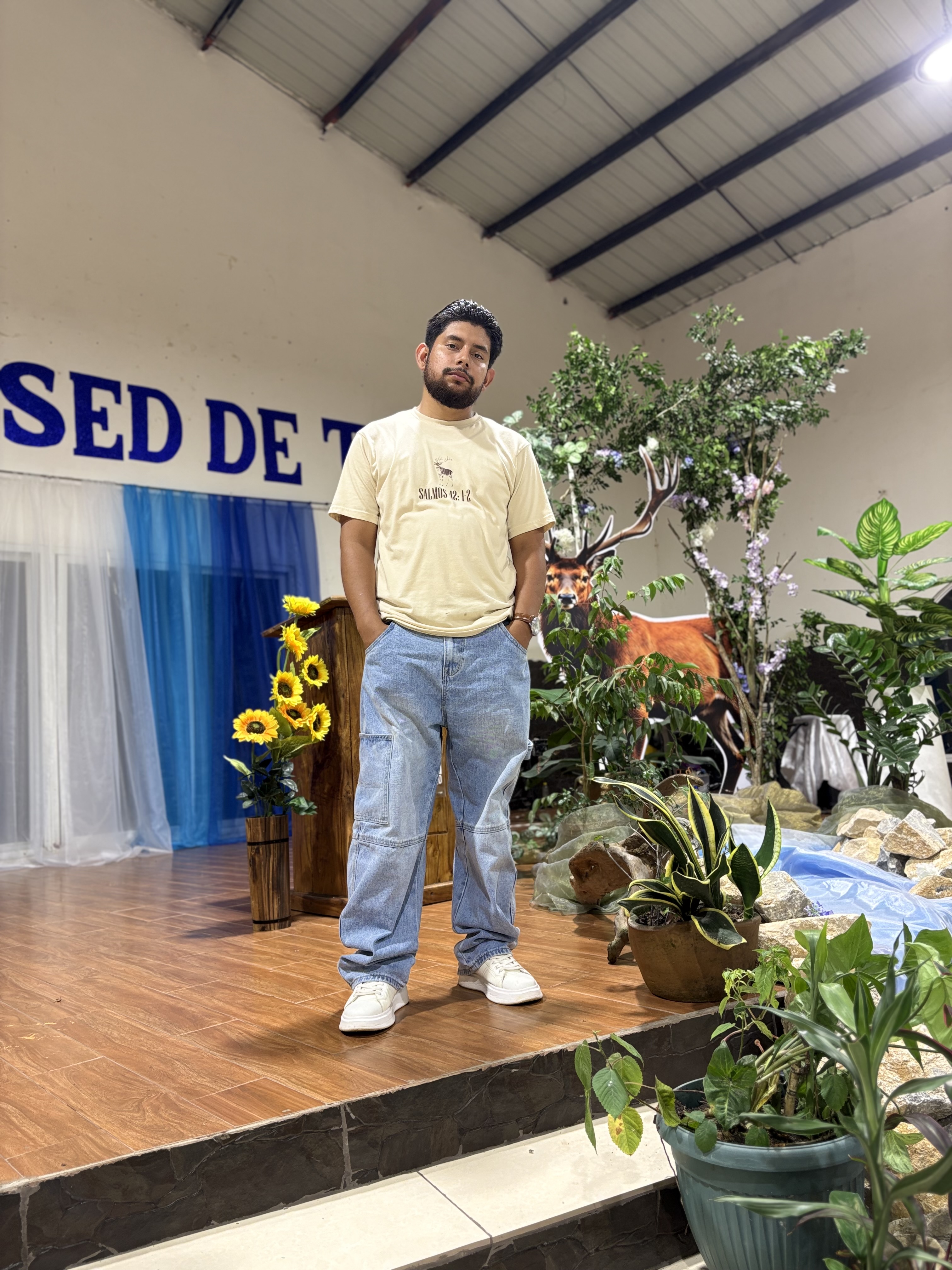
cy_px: 635
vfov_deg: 67.3
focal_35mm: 26
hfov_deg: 53.1
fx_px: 953
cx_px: 476
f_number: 1.6
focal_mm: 5.96
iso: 100
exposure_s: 1/60
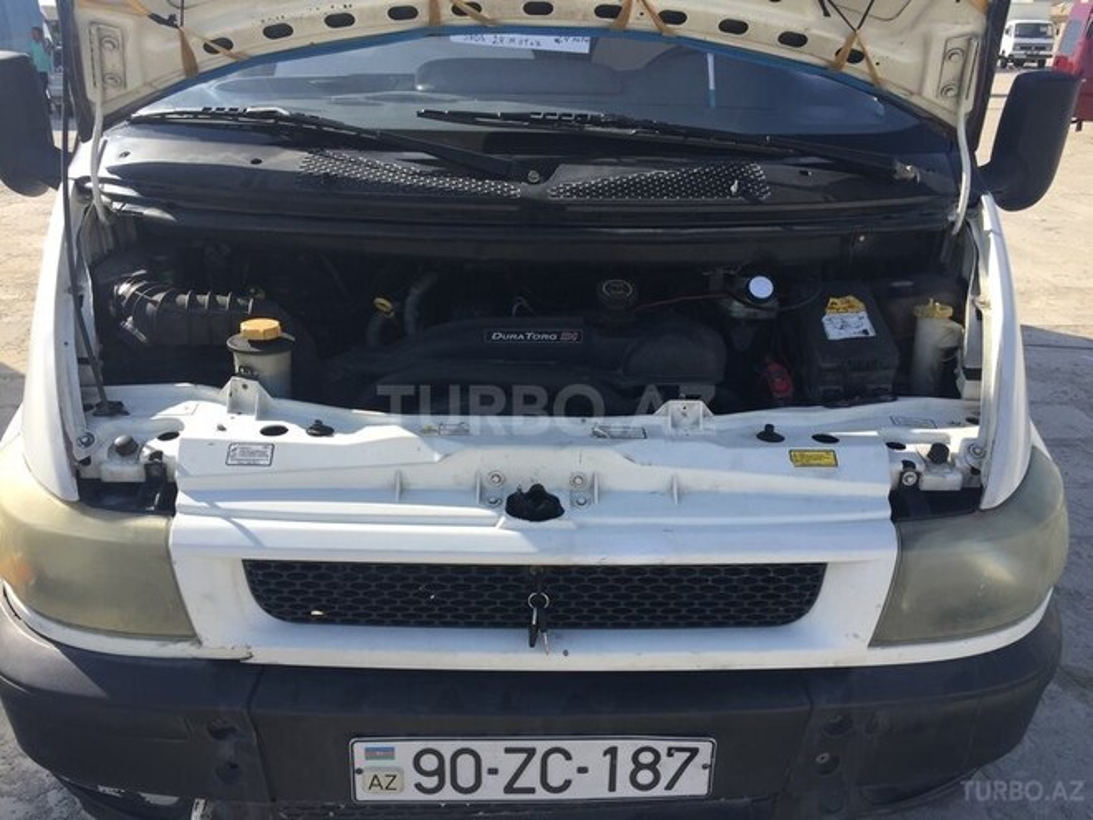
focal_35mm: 29
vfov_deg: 48.2
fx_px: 916
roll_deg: -2.0
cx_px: 546
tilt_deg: -21.8
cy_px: 410
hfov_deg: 61.7
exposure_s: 1/1014
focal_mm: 4.15
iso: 32
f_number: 2.2
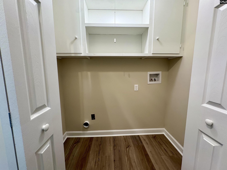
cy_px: 85
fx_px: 92
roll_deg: +0.5
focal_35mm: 14
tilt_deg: -7.2
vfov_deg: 85.7
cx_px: 114
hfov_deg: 102.1
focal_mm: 2.22
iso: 250
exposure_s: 1/60
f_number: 2.2
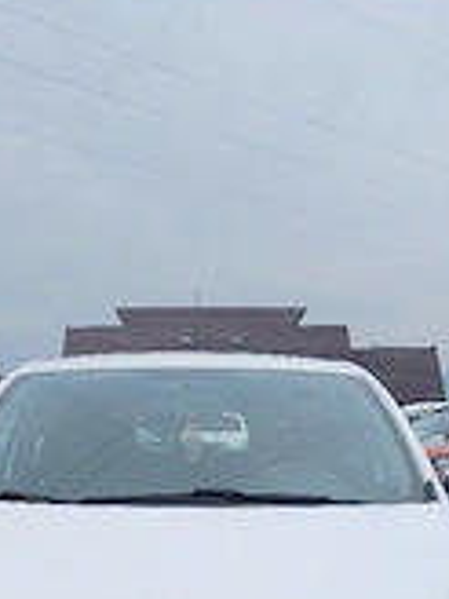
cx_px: 153
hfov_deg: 22.2
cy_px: 705
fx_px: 1141
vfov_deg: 26.4
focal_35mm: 66
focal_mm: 4
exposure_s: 1/192
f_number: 1.8
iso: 20
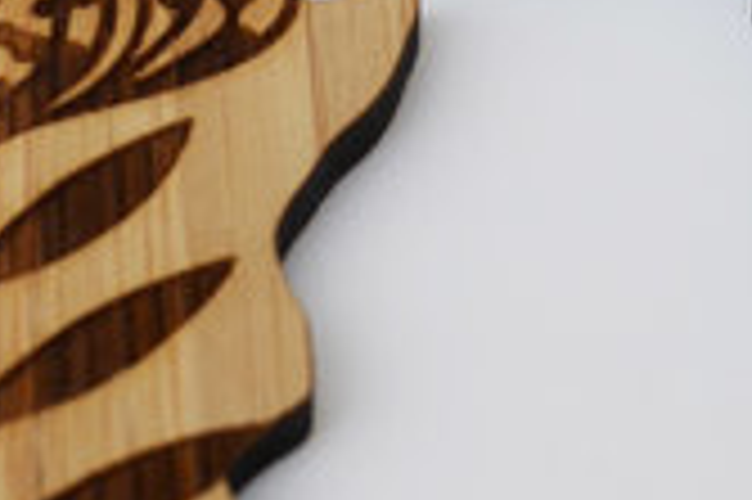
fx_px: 4153
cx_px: 734
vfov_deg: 6.7
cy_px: -358
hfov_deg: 10.3
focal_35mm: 199
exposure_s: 1/160
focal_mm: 30
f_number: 6.3
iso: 100
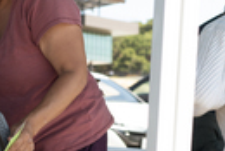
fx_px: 807
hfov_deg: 14.7
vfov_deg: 10.5
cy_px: 164
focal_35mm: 129
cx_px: -119
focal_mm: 35
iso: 640
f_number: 4
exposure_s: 1/1250
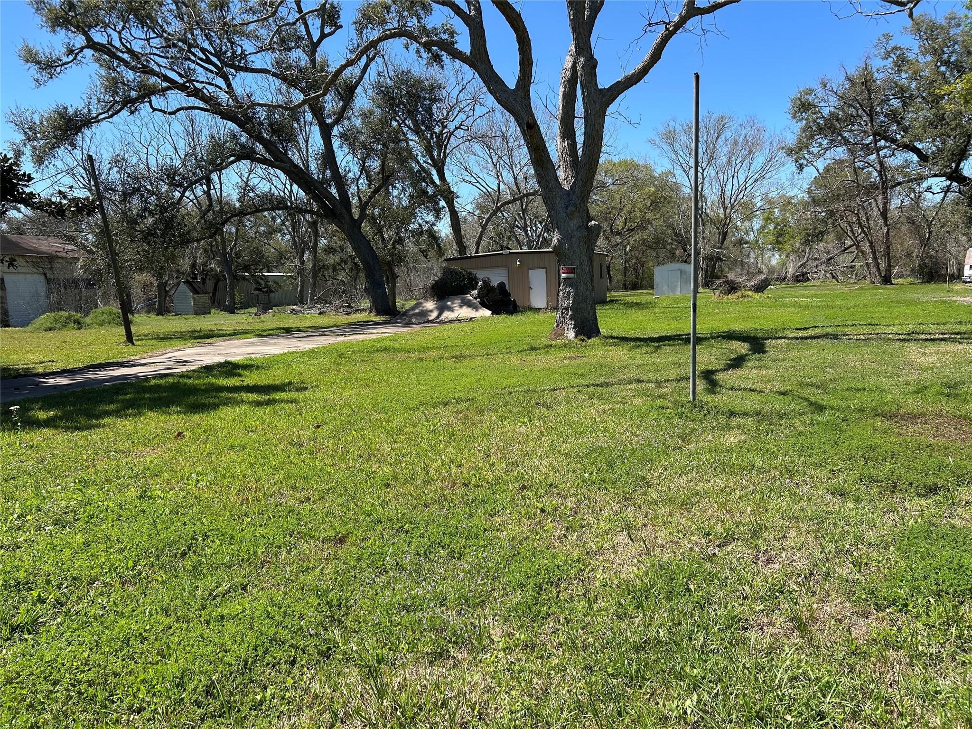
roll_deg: +3.0
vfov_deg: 53.1
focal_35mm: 26
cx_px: 486
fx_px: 730
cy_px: 364
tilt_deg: -6.4
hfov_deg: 67.3
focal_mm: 5.7
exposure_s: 1/2762
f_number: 1.5
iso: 50
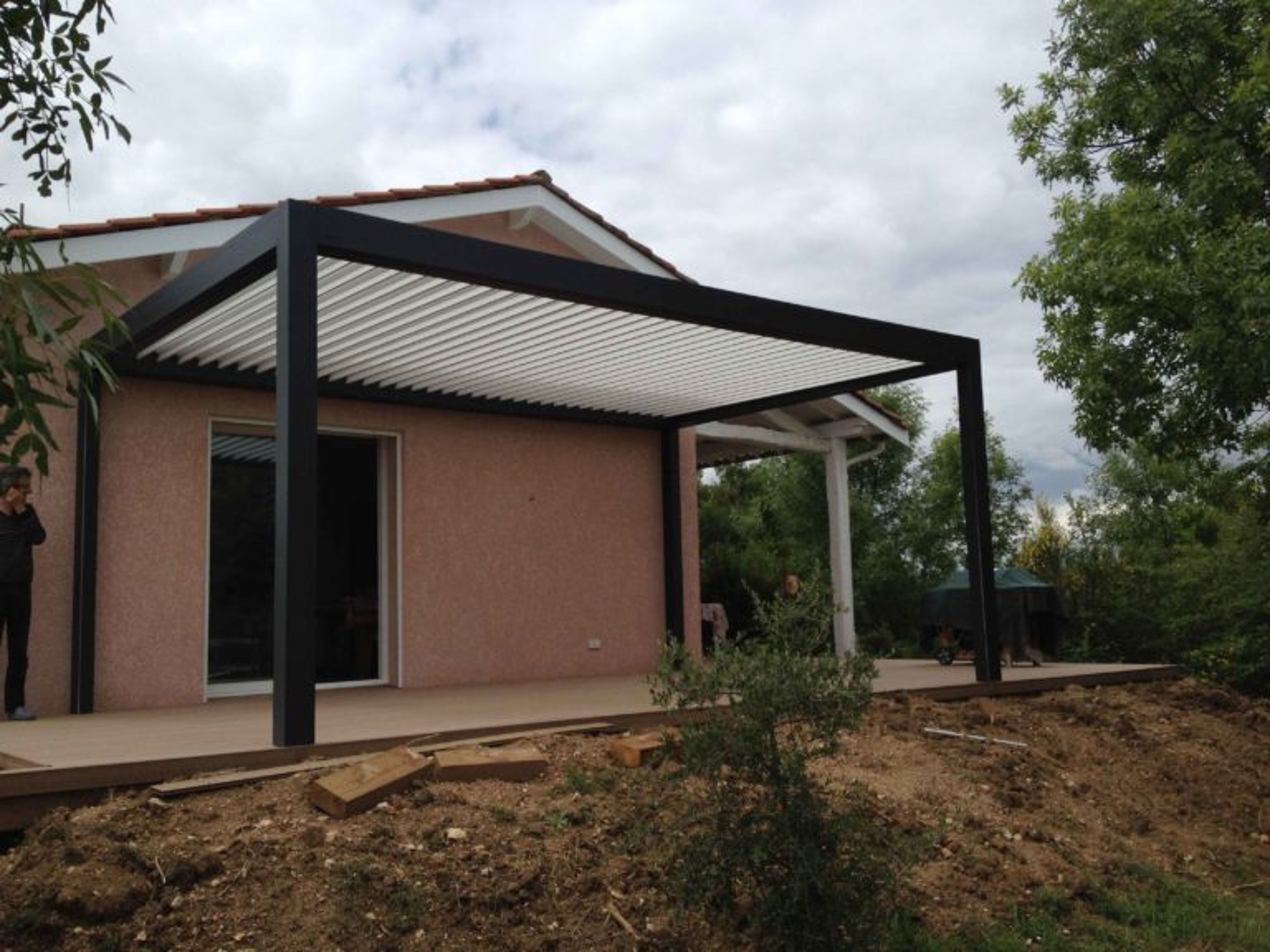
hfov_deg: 52.6
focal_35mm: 35
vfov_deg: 40.7
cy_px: 476
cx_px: 635
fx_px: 1284
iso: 50
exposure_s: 1/2404
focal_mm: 4.28
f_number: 2.4
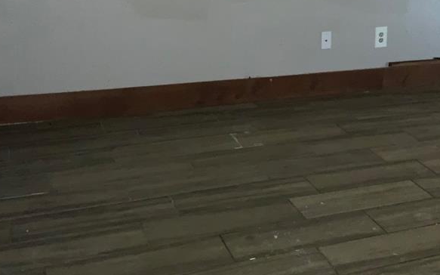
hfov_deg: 37.3
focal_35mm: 54
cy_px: -11
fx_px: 647
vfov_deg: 22.8
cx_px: 279
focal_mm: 3
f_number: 1.8
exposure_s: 1/29
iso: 160
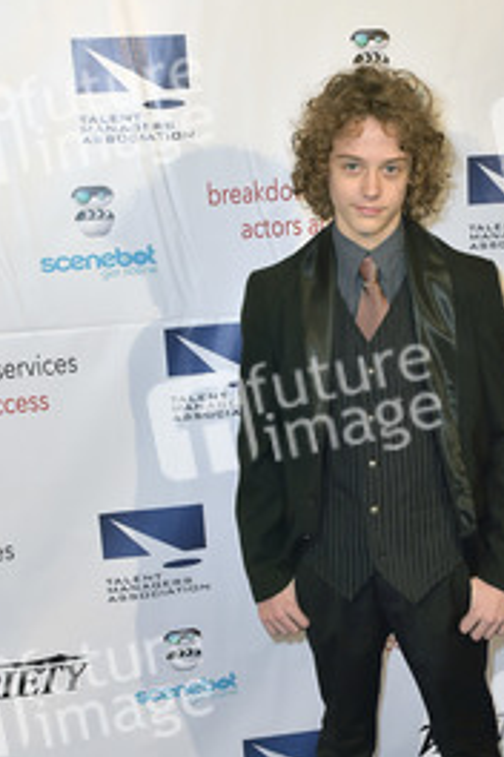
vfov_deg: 40.9
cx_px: 379
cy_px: 556
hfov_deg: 28.2
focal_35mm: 47
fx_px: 987
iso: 400
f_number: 4.5
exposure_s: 1/320
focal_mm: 31
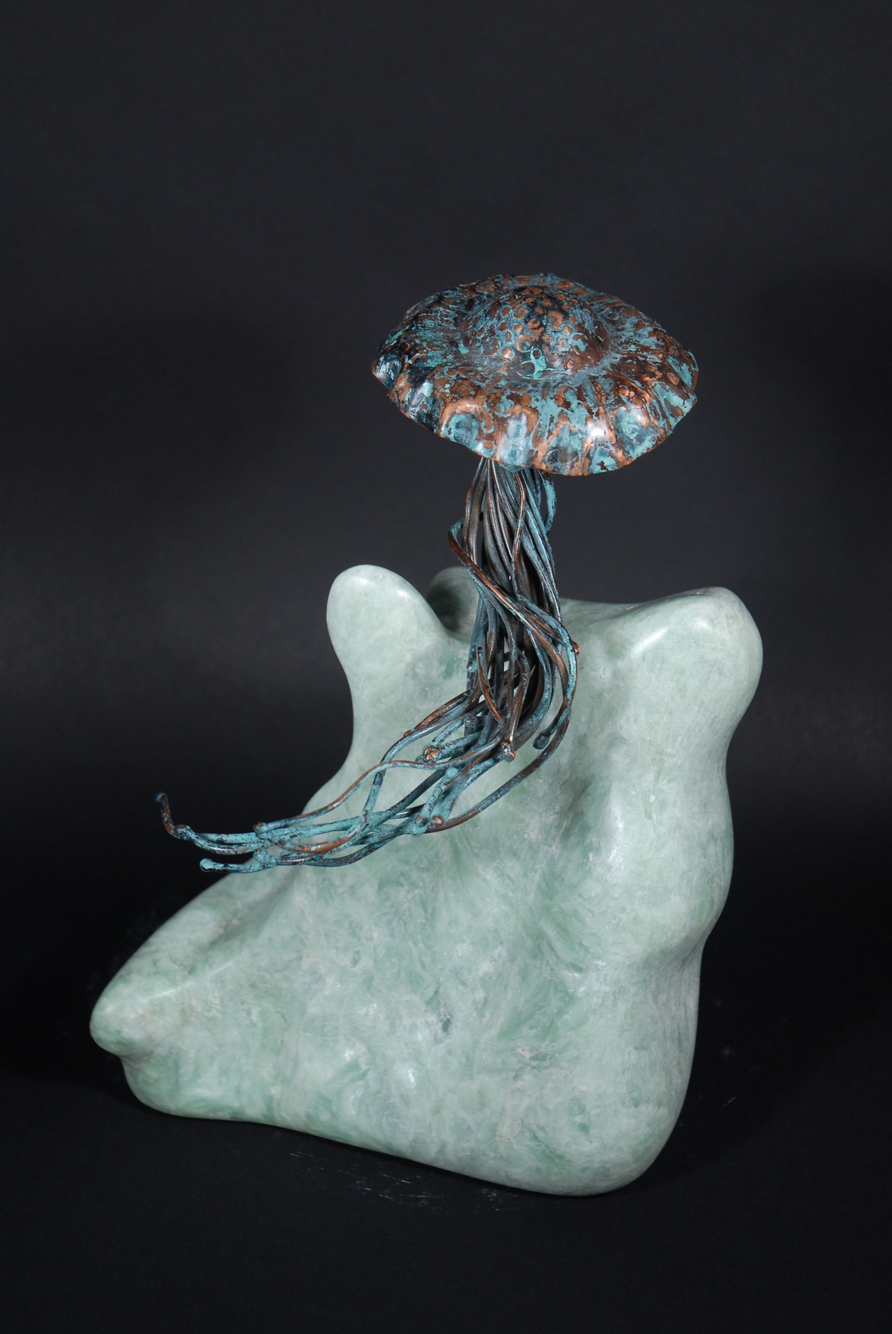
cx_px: 446
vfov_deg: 29.2
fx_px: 2557
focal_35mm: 69
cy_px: 667
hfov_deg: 19.8
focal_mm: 46
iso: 250
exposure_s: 1/80
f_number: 5.6
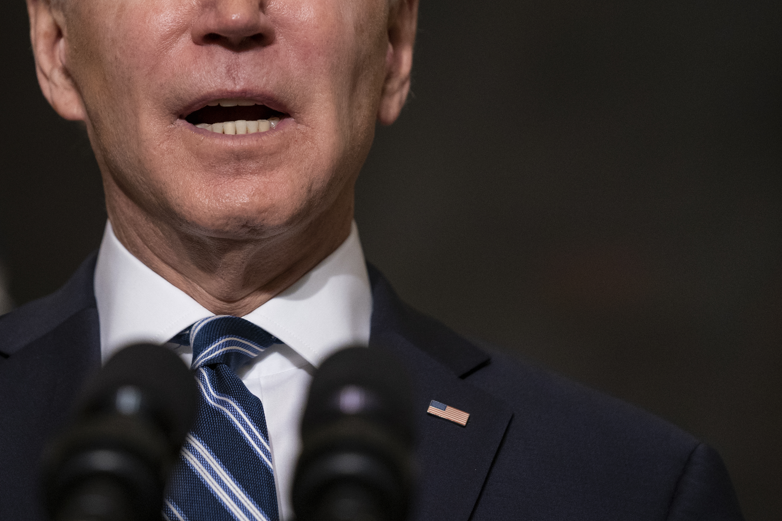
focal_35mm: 324
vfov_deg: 4.2
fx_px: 7037
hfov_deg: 6.4
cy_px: 116
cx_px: 239
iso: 2000
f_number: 2.8
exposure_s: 1/500
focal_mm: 200
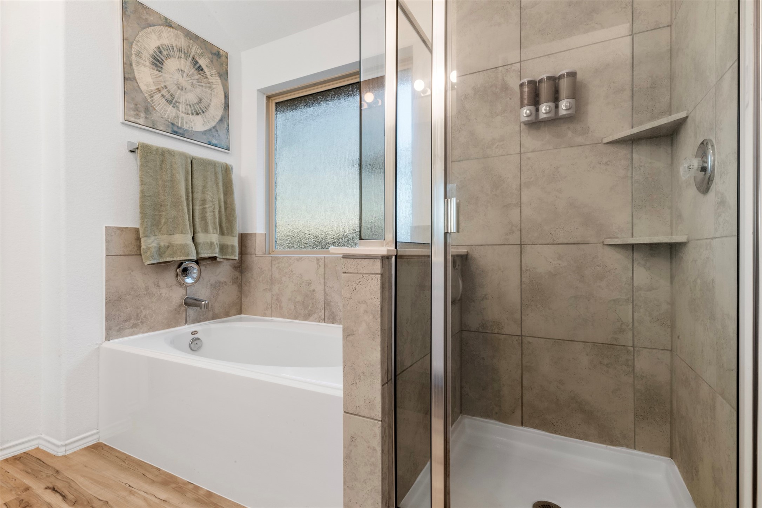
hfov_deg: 93.3
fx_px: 360
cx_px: 381
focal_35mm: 17
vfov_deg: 70.4
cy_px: 254
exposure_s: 2
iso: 250
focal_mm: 17
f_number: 9
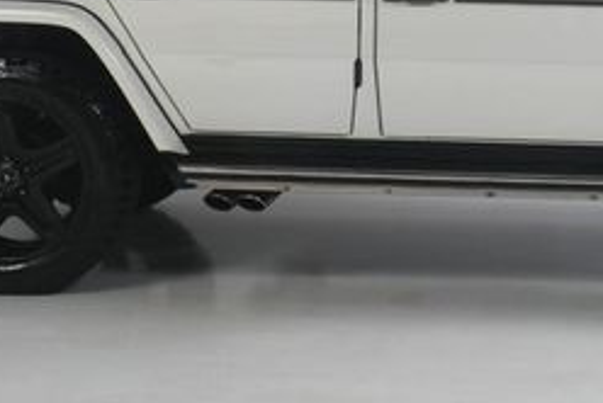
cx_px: 411
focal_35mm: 124
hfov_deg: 16.5
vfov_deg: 11.0
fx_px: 2079
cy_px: 15
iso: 100
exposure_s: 1/160
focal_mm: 24
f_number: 13
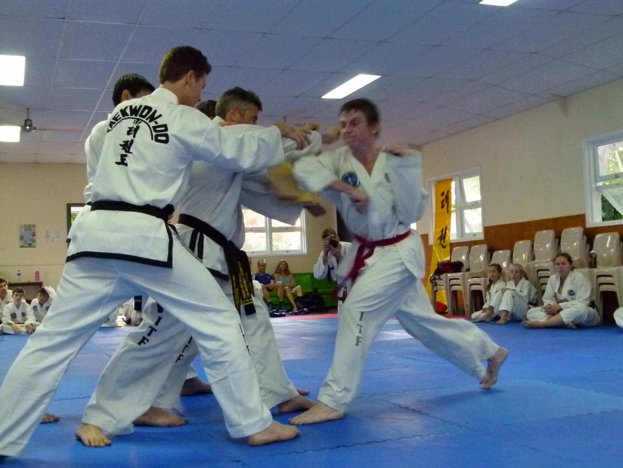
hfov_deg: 44.8
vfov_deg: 34.3
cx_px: 312
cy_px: 234
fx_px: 756
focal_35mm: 42
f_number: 3.2
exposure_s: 1/80
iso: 1000
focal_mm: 7.6
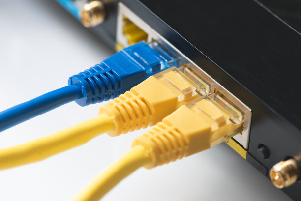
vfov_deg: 13.1
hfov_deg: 19.4
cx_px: 150
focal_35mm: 105
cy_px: 100
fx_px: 879
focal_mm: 105
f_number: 11
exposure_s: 1/100
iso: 200
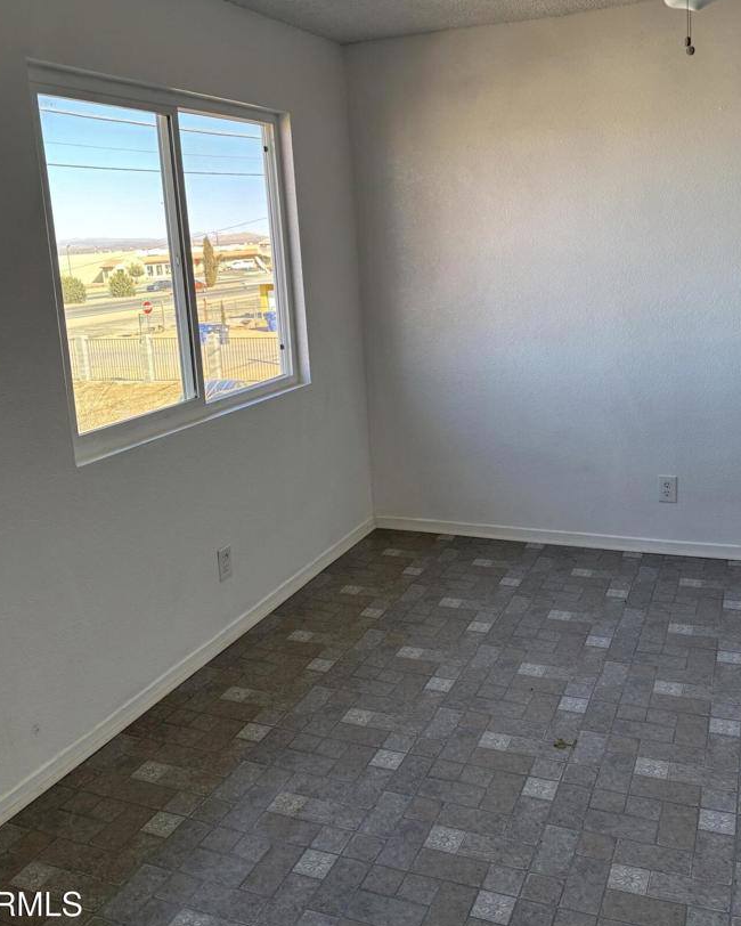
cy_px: 374
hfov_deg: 45.8
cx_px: 404
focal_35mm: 32
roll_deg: +2.7
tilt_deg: -8.5
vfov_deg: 55.3
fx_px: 877
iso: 64
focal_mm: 5.96
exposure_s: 1/171
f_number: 1.6
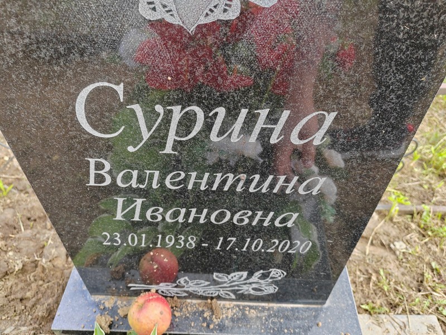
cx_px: 223
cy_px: 168
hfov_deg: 65.3
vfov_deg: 51.4
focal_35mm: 27
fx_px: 348
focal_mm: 5.52
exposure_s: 1/190
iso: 100
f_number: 1.9
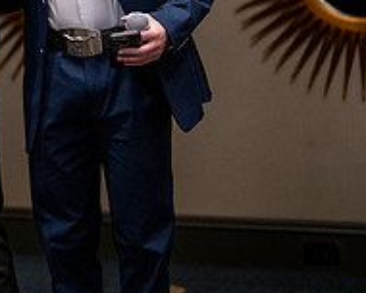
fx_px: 1690
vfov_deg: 9.8
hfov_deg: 11.9
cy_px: -6
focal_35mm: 156
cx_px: -148
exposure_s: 1/320
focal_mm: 50
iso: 1600
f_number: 1.2
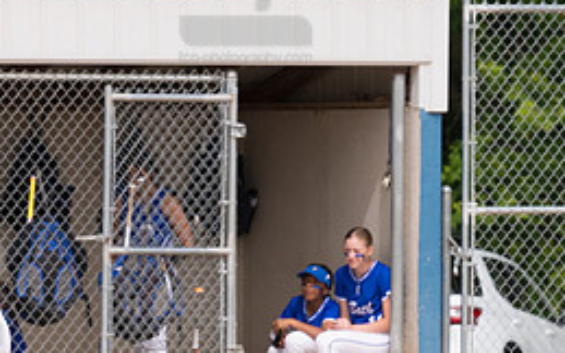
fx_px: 10550
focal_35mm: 685
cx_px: -63
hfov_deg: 3.1
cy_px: 288
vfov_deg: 1.9
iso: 320
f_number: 5.6
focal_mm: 200
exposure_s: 1/1600
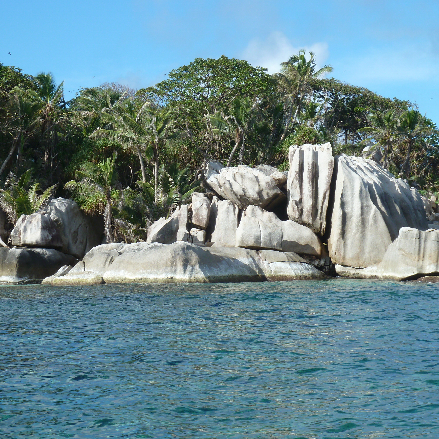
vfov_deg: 18.9
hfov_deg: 18.9
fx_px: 1320
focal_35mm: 92
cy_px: 220
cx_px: 177
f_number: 4.5
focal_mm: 12.8
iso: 80
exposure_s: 1/400
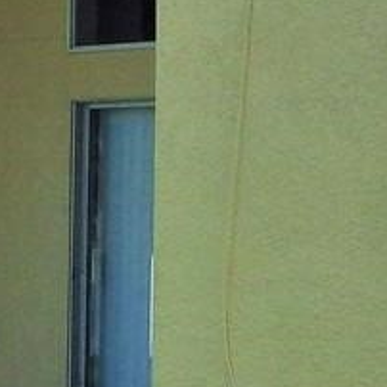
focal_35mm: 154
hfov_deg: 11.2
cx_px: -8
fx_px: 1948
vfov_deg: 11.3
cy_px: 249
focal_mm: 4
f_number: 3.1
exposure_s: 1/500
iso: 100
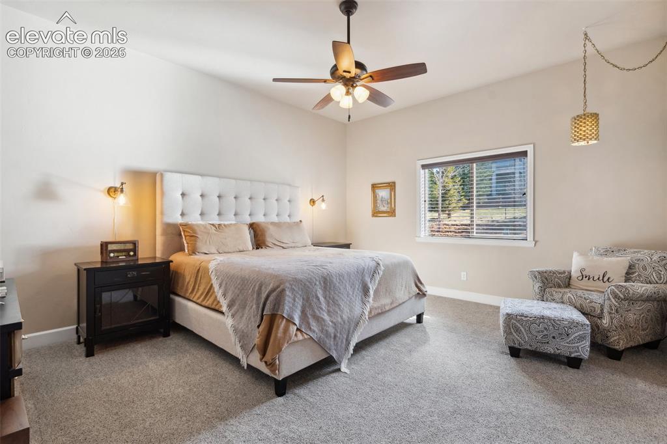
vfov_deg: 73.7
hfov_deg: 96.8
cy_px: 222
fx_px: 296
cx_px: 334
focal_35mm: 16
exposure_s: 1/20
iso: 500
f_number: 6.3
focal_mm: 16
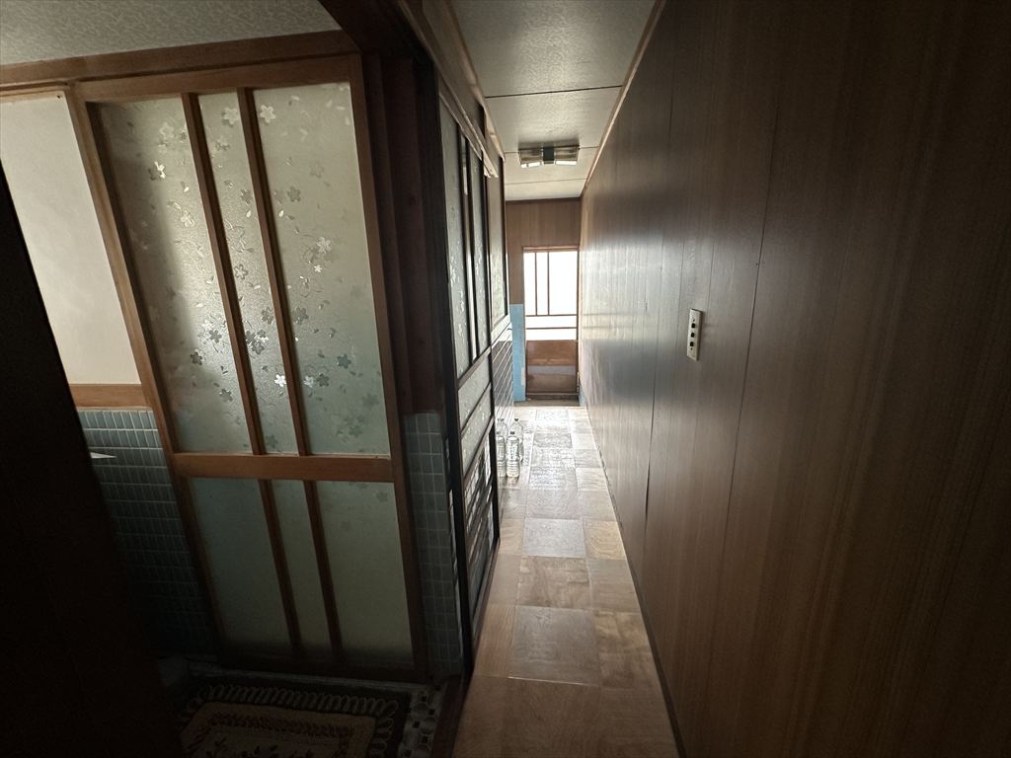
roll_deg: +1.7
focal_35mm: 14
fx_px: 409
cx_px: 506
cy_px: 379
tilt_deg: -13.9
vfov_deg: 85.7
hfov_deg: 102.1
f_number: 2.2
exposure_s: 1/60
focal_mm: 2.22
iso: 400
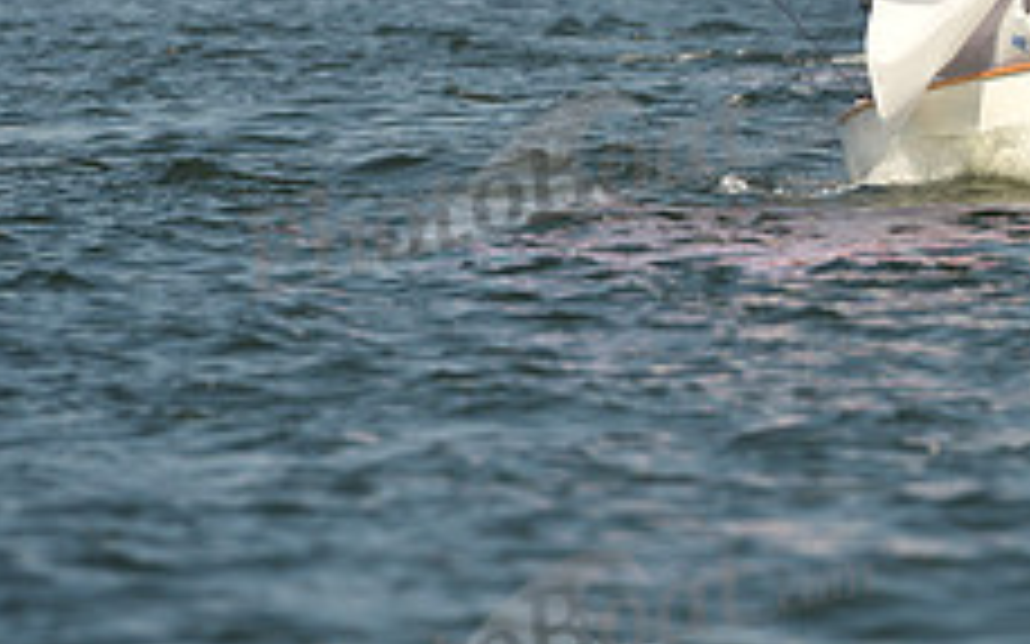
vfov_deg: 1.3
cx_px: 1111
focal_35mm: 1033
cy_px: -115
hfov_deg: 2.0
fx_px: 28990
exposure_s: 1/1250
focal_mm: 400
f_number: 7.1
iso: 250
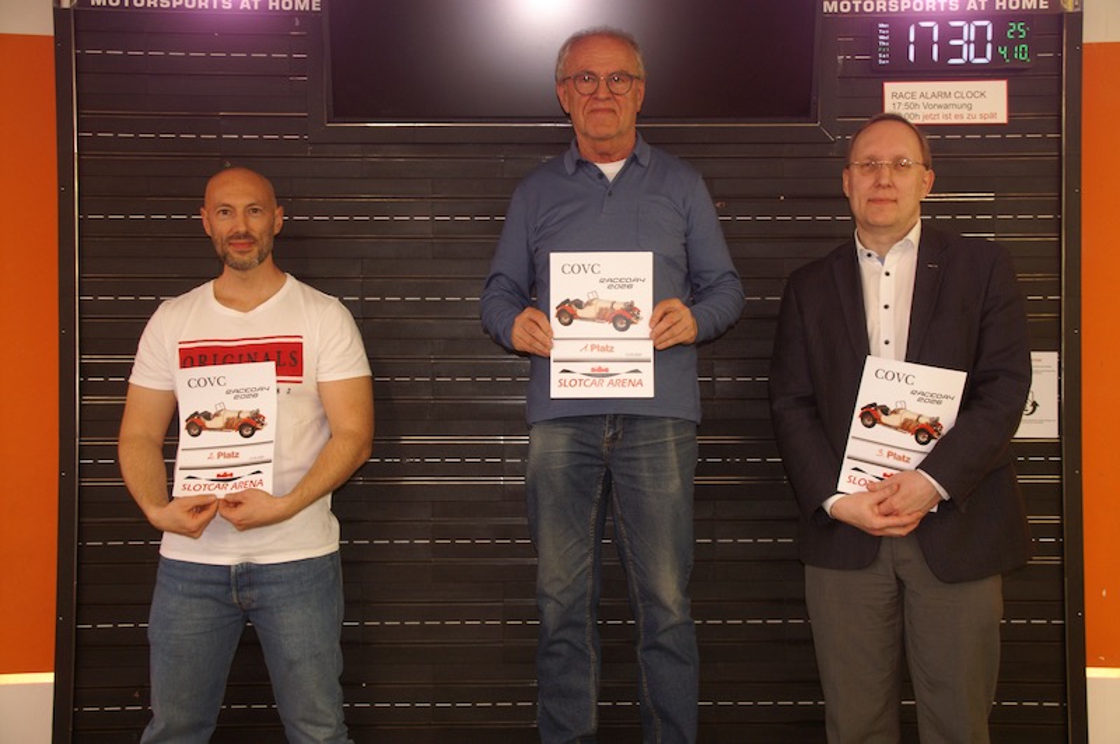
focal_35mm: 39
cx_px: 560
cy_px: 372
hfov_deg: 49.6
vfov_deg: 34.2
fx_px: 1212
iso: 400
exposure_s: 1/60
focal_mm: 26
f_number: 4
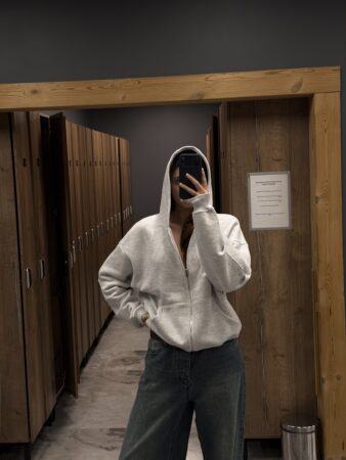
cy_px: 230
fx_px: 639
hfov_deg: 30.3
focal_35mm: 48
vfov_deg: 39.6
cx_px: 173
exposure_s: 1/60
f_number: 1.8
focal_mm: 6.76
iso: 50
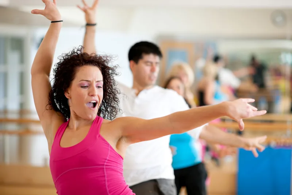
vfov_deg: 16.1
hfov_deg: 23.9
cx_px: 146
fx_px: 689
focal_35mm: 85
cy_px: 98
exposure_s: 1/250
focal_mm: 85
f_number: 2
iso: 100
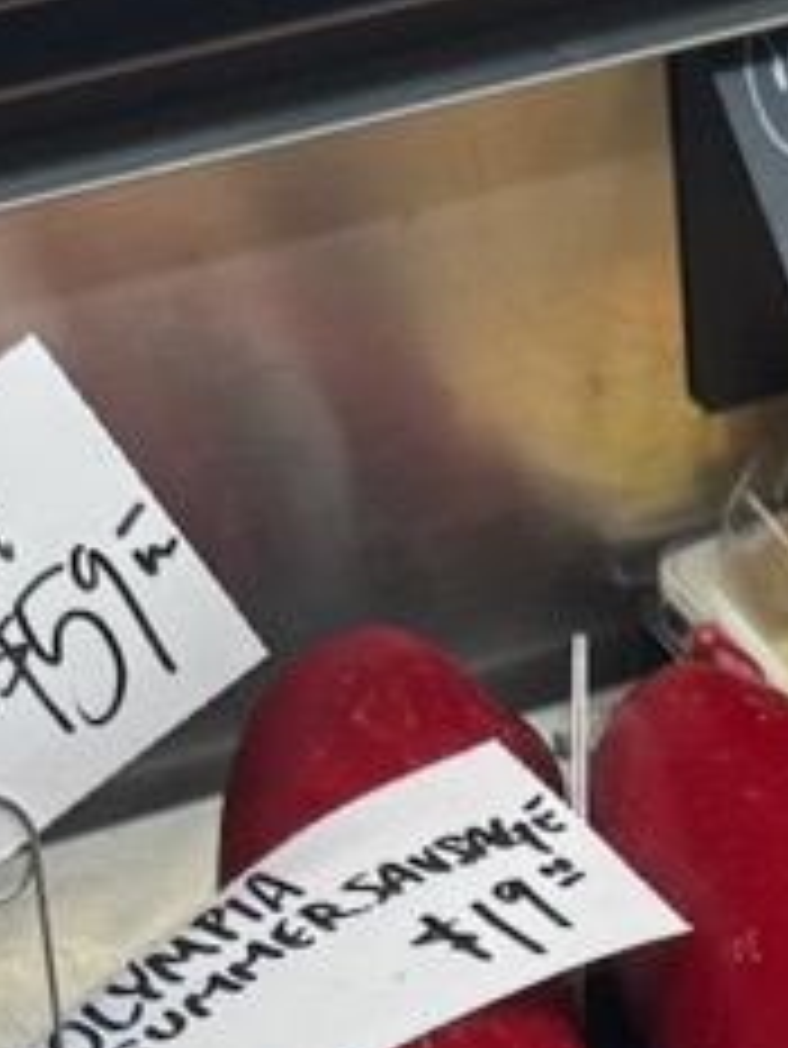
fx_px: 4367
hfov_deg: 10.1
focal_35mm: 144
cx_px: 1040
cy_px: 1817
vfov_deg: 12.6
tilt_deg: -44.9
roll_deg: -1.3
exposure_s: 1/120
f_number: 1.78
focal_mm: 6.76
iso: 125
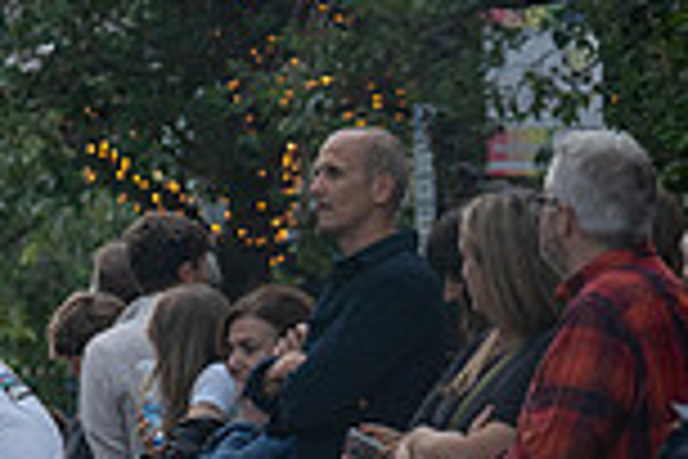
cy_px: 398
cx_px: -522
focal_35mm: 325
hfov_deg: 6.2
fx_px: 6211
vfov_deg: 4.2
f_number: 3.5
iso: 1600
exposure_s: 1/800
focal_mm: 86
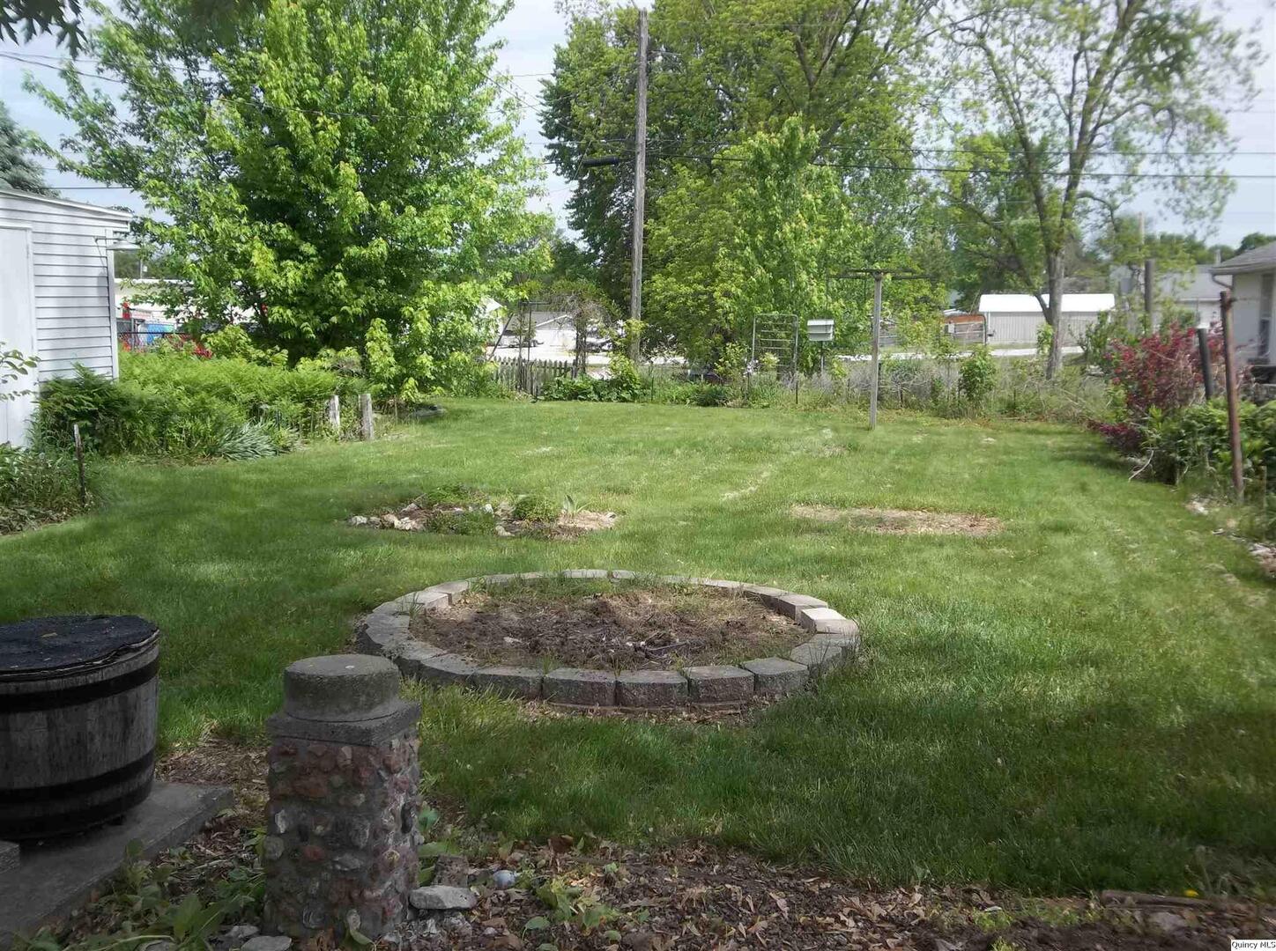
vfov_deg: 38.5
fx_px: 1361
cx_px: 638
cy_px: 476
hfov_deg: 50.2
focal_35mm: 37
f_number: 4
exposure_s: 1/500
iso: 80
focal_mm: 6.6
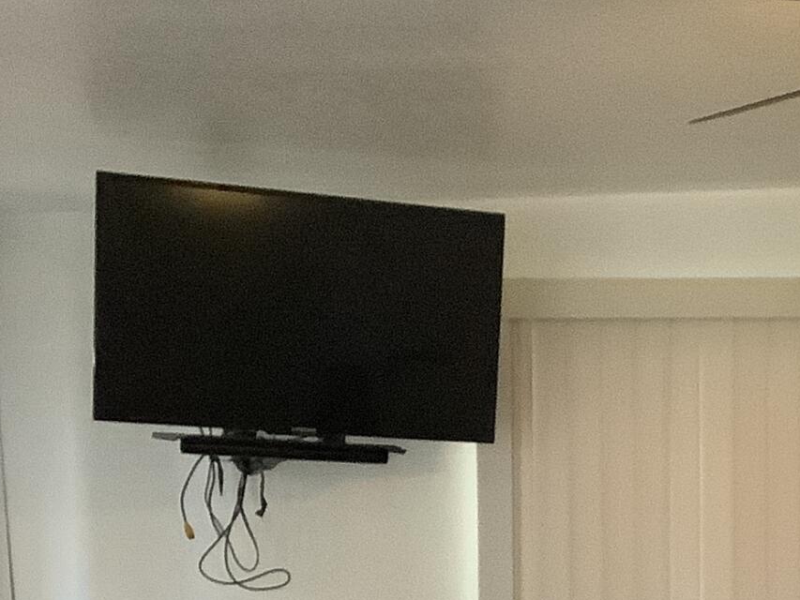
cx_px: 852
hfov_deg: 17.5
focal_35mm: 109
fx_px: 2519
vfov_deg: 13.0
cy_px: 857
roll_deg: +0.3
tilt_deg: -5.2
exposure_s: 1/30
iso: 500
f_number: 2.4
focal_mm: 3.3
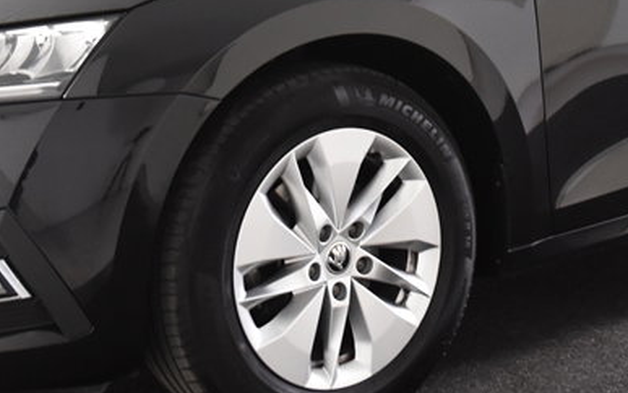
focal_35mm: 89
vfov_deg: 14.5
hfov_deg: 23.3
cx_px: 360
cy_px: 43
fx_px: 1523
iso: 1600
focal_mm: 22
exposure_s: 1/50
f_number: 3.5
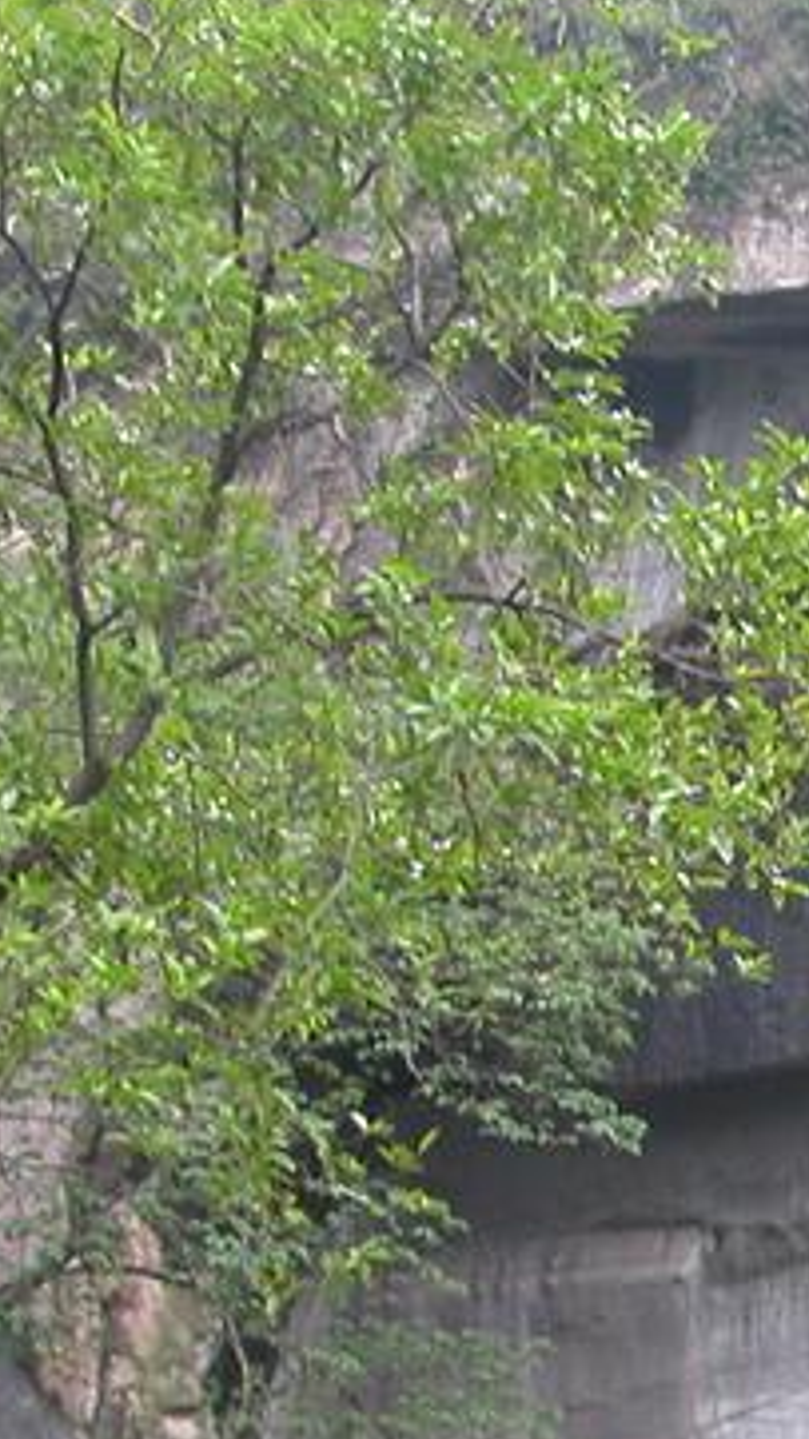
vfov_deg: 17.8
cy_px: 1244
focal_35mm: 119
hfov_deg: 9.7
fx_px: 4539
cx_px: 1397
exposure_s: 1/32.1
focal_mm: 8.9
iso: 100
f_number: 2.8
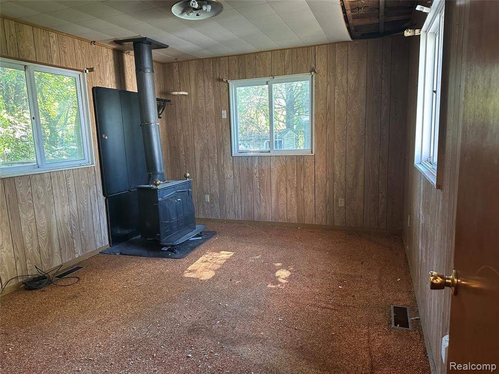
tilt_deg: -9.9
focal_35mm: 24
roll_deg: +0.9
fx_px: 346
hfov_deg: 71.6
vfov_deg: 56.8
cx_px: 250
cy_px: 187
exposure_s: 1/59
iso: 400
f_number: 1.78
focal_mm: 6.86
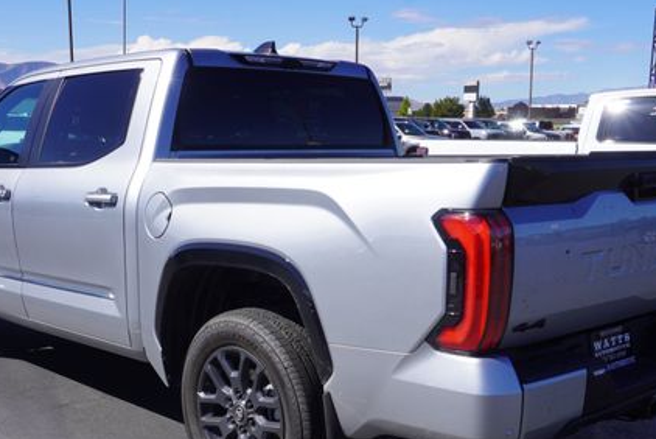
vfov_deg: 28.1
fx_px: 871
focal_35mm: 48
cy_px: 294
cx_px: 280
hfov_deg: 41.2
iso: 100
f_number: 10
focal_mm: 21
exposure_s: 1/160
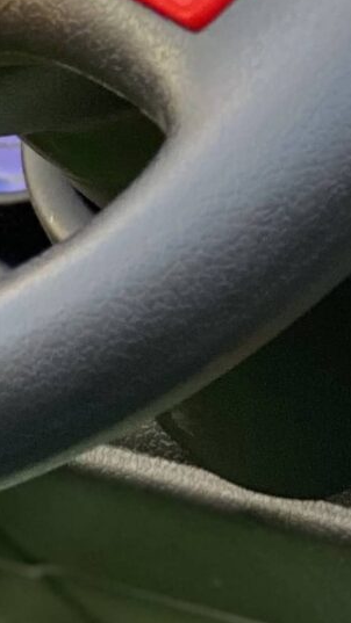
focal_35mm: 270
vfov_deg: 7.9
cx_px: 499
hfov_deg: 4.5
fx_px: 4468
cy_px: 726
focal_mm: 6
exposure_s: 1/122
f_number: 2
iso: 125
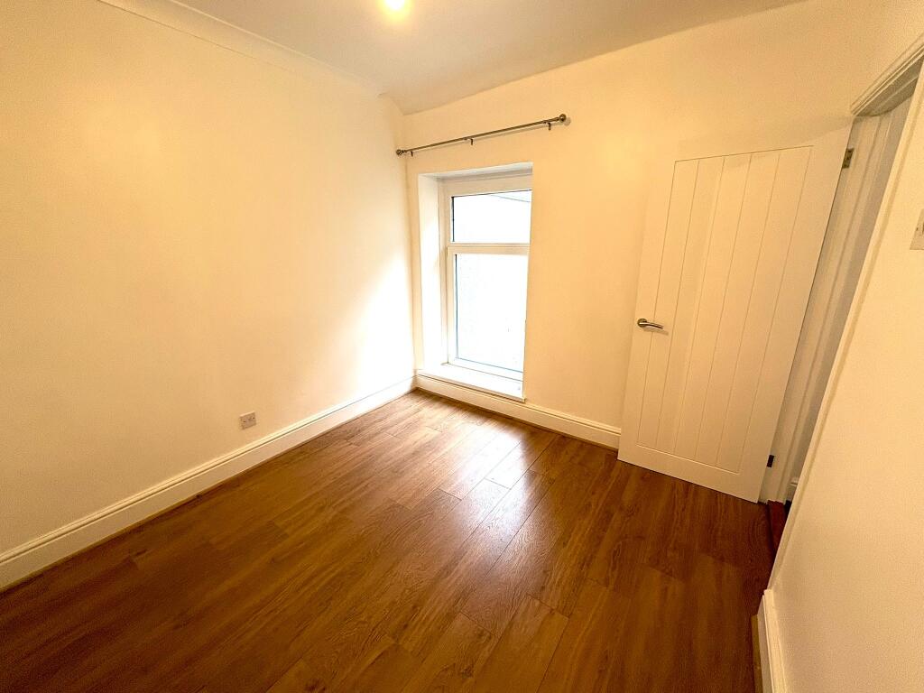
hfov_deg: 102.1
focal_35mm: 14
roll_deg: +1.0
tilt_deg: -16.8
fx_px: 374
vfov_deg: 85.7
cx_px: 462
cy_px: 346
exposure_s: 1/100
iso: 125
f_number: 2.2
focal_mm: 2.22
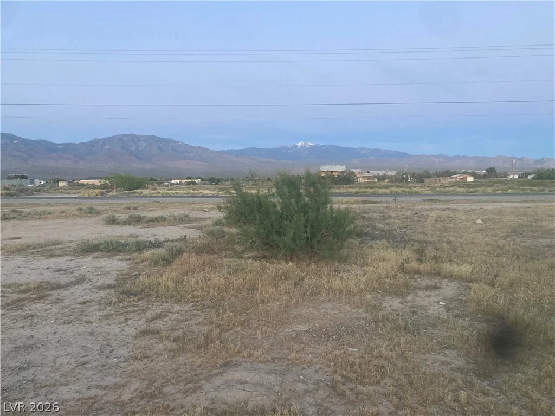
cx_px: 278
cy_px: 208
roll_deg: +0.4
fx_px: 449
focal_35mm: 28
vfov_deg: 49.7
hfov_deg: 63.4
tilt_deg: -3.1
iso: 200
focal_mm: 3.99
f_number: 1.8
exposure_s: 1/60
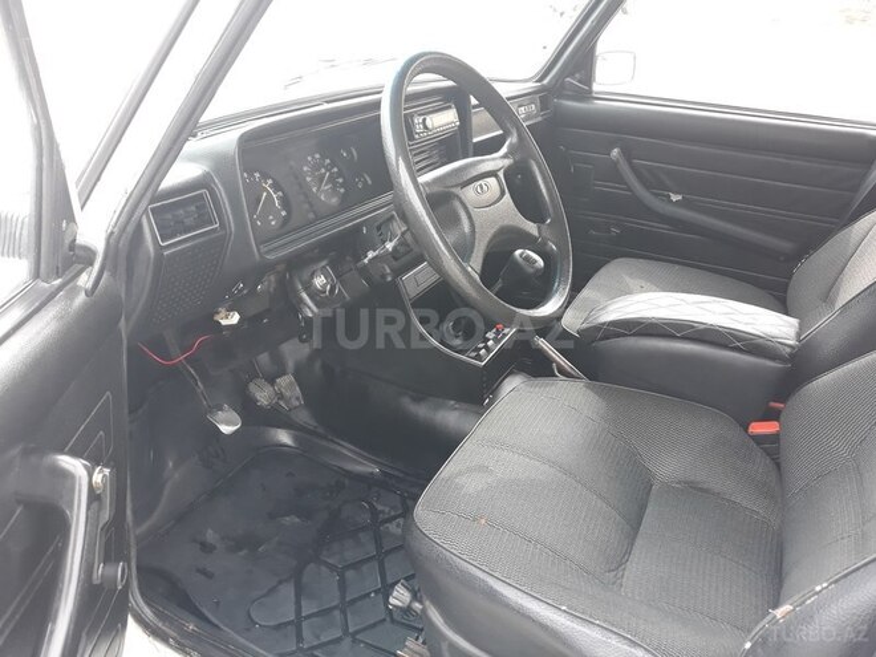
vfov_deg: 51.4
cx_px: 438
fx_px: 683
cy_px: 328
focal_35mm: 27
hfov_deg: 65.3
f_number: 1.7
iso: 50
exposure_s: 1/100
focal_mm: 3.71
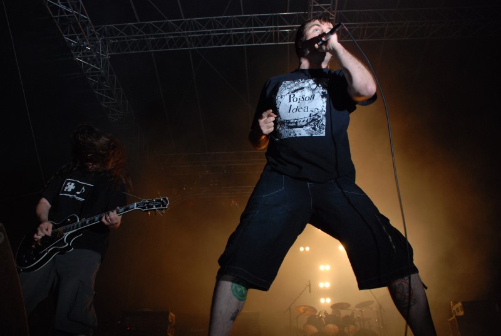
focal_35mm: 27
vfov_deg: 48.1
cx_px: 250
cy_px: 168
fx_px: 376
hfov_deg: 67.3
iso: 450
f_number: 3.5
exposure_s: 1/125
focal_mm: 18
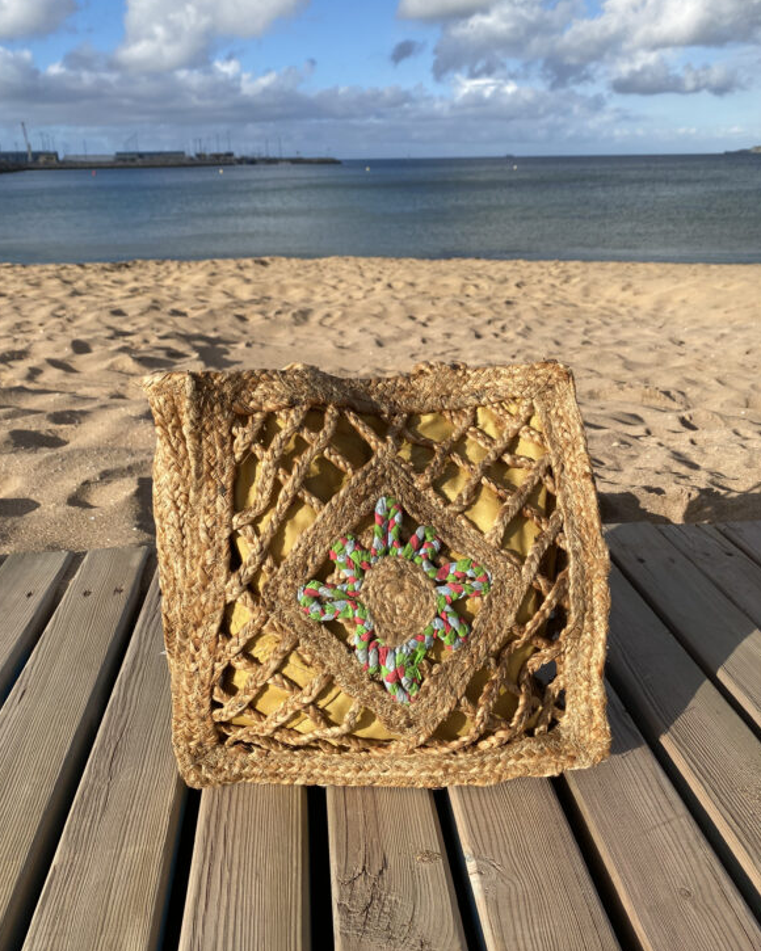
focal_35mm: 28
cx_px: 375
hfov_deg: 51.5
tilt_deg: -18.6
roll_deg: +1.2
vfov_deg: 62.1
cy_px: 433
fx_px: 788
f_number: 1.8
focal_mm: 4.25
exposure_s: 1/2890
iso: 32
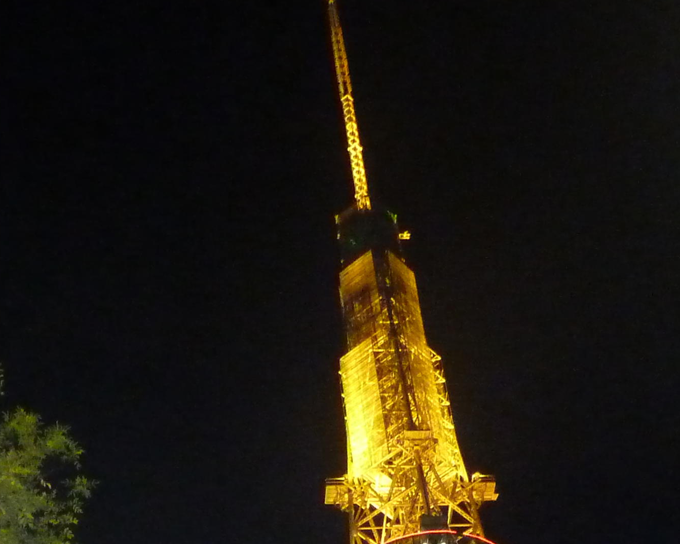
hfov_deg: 21.7
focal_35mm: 88
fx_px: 1771
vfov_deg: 16.2
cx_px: 366
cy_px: 778
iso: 800
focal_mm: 4.9
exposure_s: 1/13
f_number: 3.3
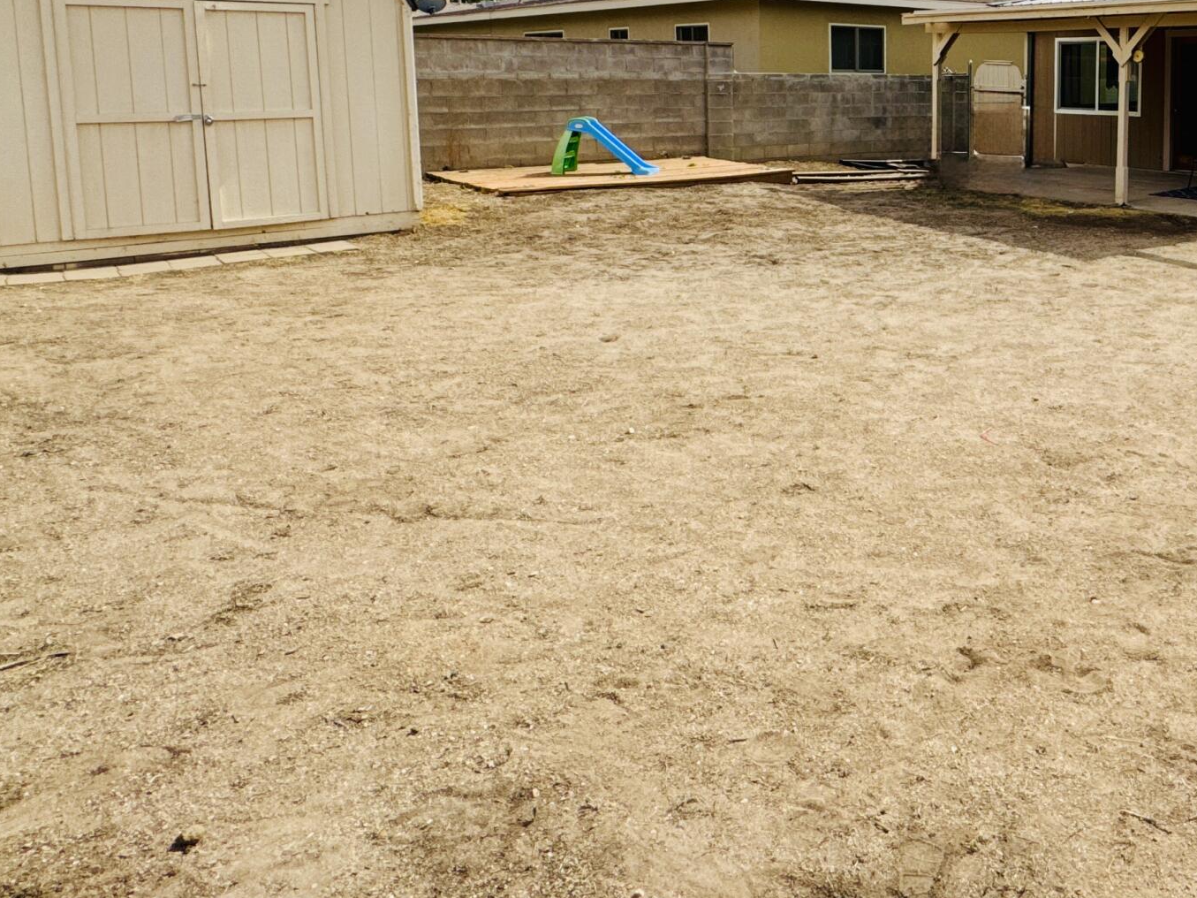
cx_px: 1051
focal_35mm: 31
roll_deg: +1.2
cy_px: 184
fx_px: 1072
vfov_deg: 43.4
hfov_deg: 52.2
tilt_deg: -6.9
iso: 50
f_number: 2.2
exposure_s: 1/2494
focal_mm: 2.22
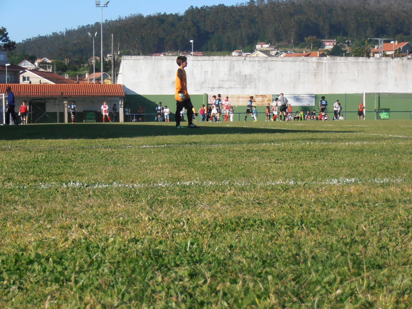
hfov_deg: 17.7
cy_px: 154
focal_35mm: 111
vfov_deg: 13.3
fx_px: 1321
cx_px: 206
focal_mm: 19.64
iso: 250
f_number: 5.5
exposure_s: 1/1250
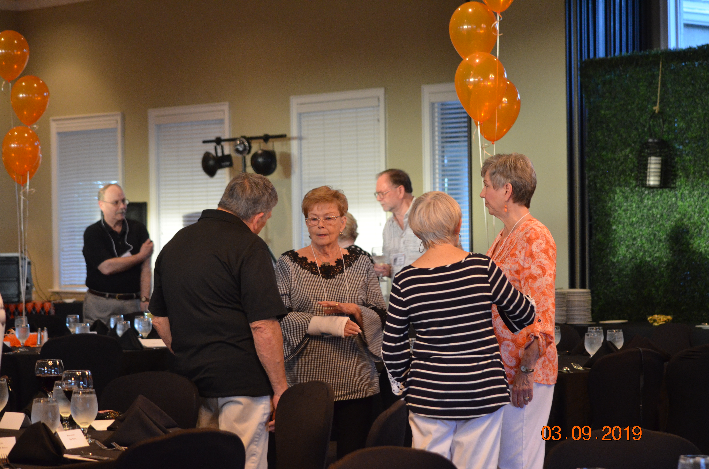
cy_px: 234
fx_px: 1828
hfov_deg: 22.0
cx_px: 354
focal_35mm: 93
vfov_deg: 14.6
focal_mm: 62
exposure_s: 1/30
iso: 2000
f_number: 4.5
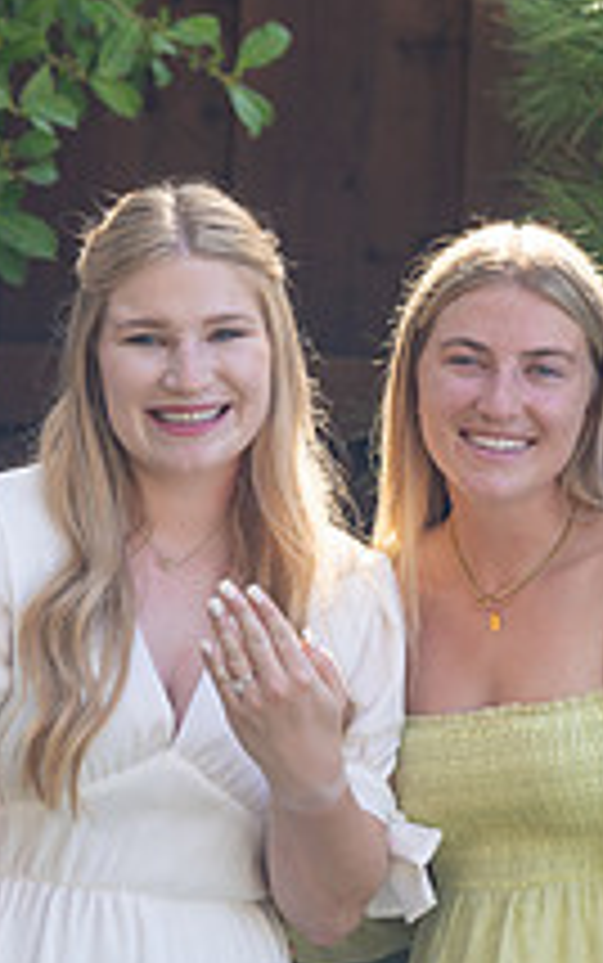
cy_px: 562
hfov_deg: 4.6
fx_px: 7589
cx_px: 252
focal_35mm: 289
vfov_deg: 7.3
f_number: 3.5
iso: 100
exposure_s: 1/250
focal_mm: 135
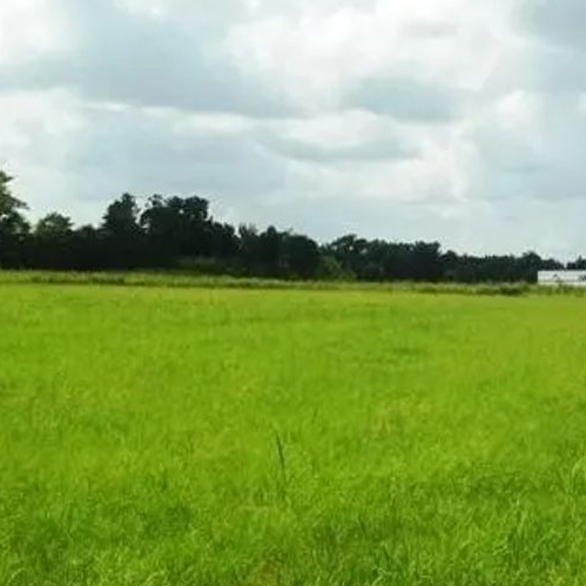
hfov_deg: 29.2
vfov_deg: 29.1
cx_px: 417
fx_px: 1111
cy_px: 432
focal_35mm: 58
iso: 64
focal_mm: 5.7
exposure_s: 1/125
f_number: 8.8
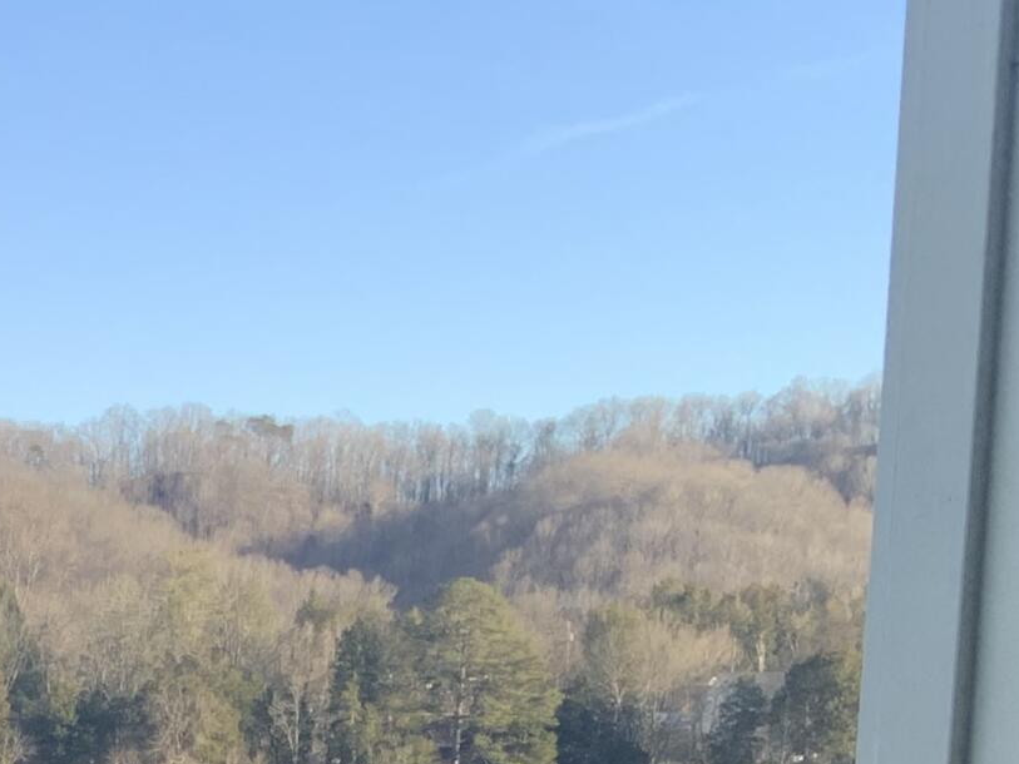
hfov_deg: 17.6
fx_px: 3150
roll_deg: +0.4
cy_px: 1379
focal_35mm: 107
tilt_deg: -10.6
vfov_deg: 12.6
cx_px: -157
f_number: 1.8
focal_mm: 3
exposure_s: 1/312
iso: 16
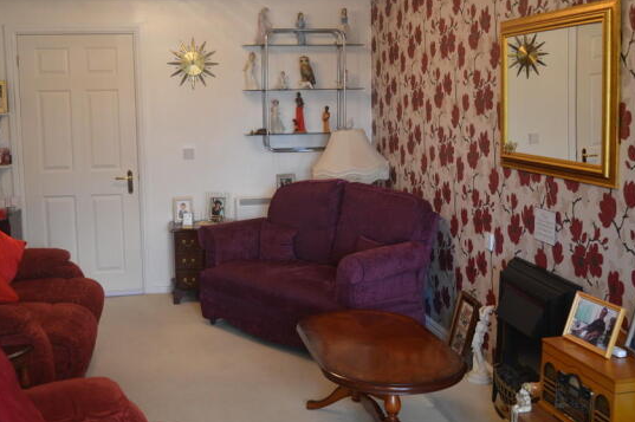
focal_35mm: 44
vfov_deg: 30.5
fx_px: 775
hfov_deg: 44.5
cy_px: 204
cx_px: 290
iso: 400
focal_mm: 24
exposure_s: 1/40
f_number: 4
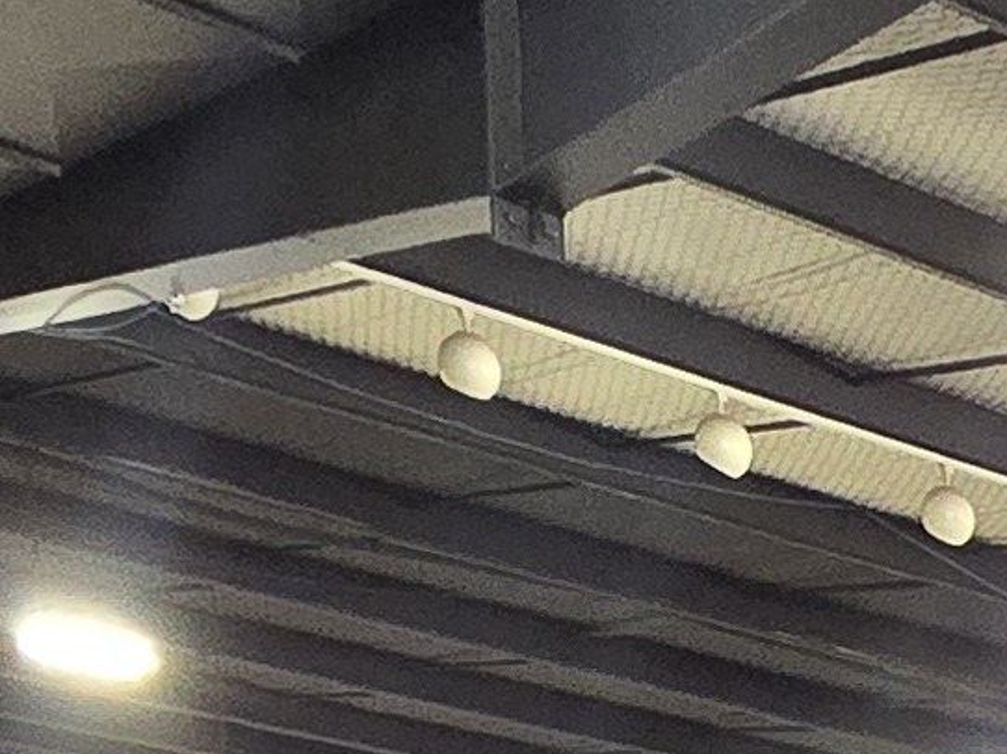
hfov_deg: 17.8
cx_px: 1605
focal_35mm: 96
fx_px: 2791
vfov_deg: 10.2
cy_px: 2396
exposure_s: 1/60
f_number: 2.2
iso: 500
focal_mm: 2.2
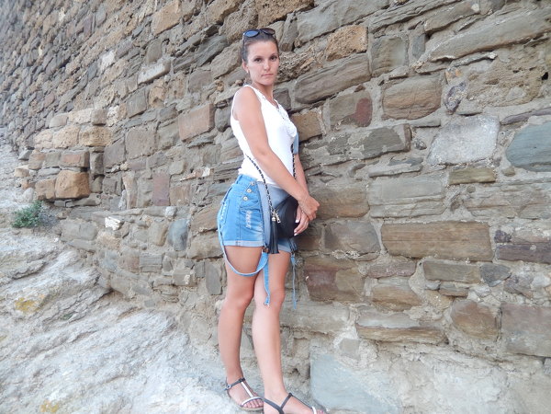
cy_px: 207
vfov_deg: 49.7
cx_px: 276
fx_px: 446
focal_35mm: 28
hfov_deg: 63.4
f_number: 3.6
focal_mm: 5.1
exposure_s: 1/30
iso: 140
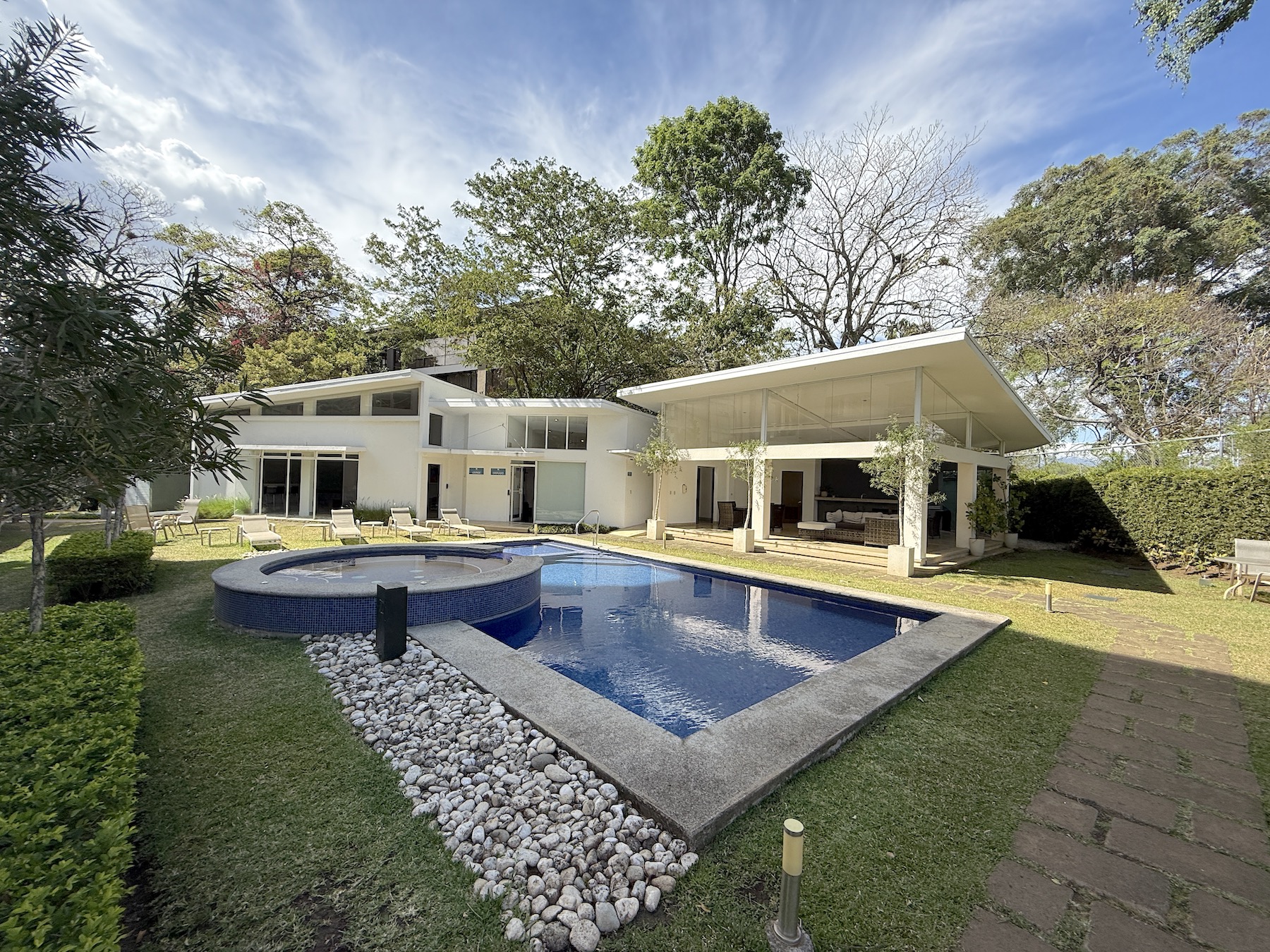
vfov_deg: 85.7
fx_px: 514
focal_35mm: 14
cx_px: 635
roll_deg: -1.5
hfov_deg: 102.1
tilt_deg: +0.9
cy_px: 476
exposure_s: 1/1001
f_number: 2.2
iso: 50
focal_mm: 2.22
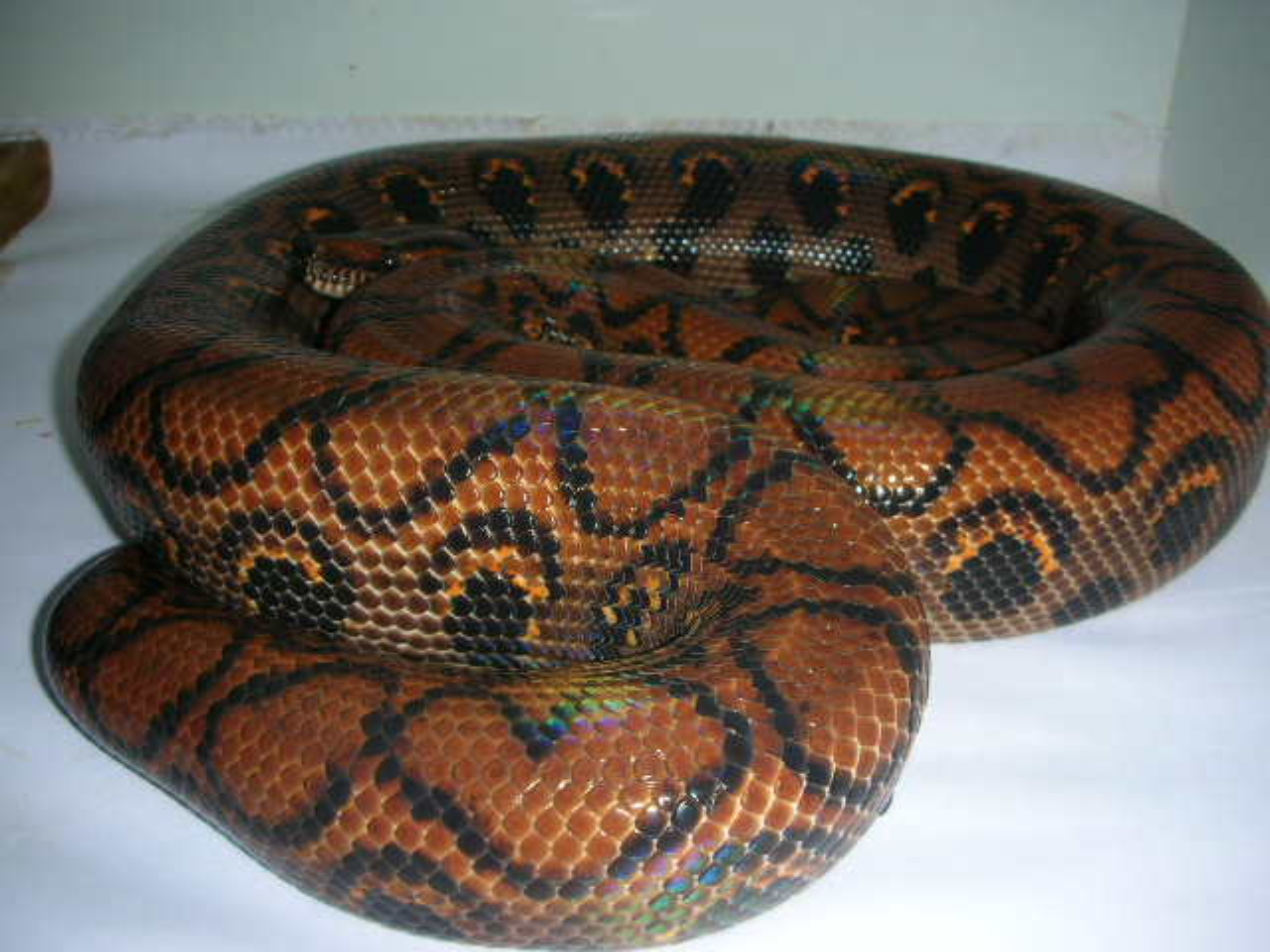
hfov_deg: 52.6
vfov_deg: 40.7
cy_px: 476
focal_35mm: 35
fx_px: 1284
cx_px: 635
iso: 50
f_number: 8.5
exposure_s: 1/60.1
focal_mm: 5.8
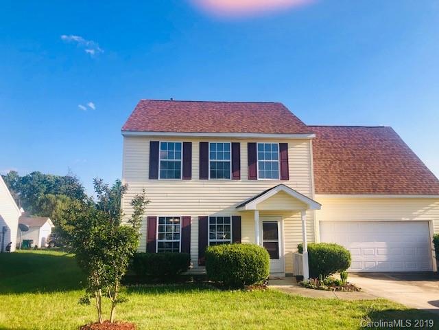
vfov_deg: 49.7
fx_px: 355
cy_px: 165
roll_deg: -0.4
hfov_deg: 63.4
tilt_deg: +8.7
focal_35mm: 28
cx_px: 220
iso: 20
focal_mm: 3.99
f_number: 1.8
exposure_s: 1/1412
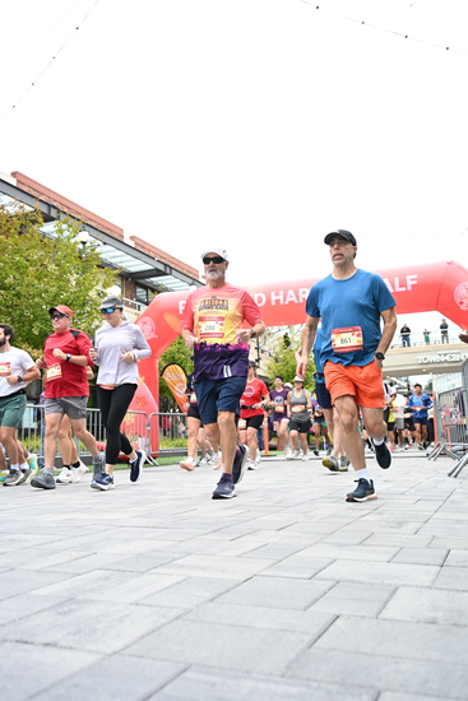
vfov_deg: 59.5
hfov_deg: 41.7
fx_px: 614
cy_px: 350
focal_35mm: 32
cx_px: 234
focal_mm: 31.5
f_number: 4
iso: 2000
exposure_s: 1/640
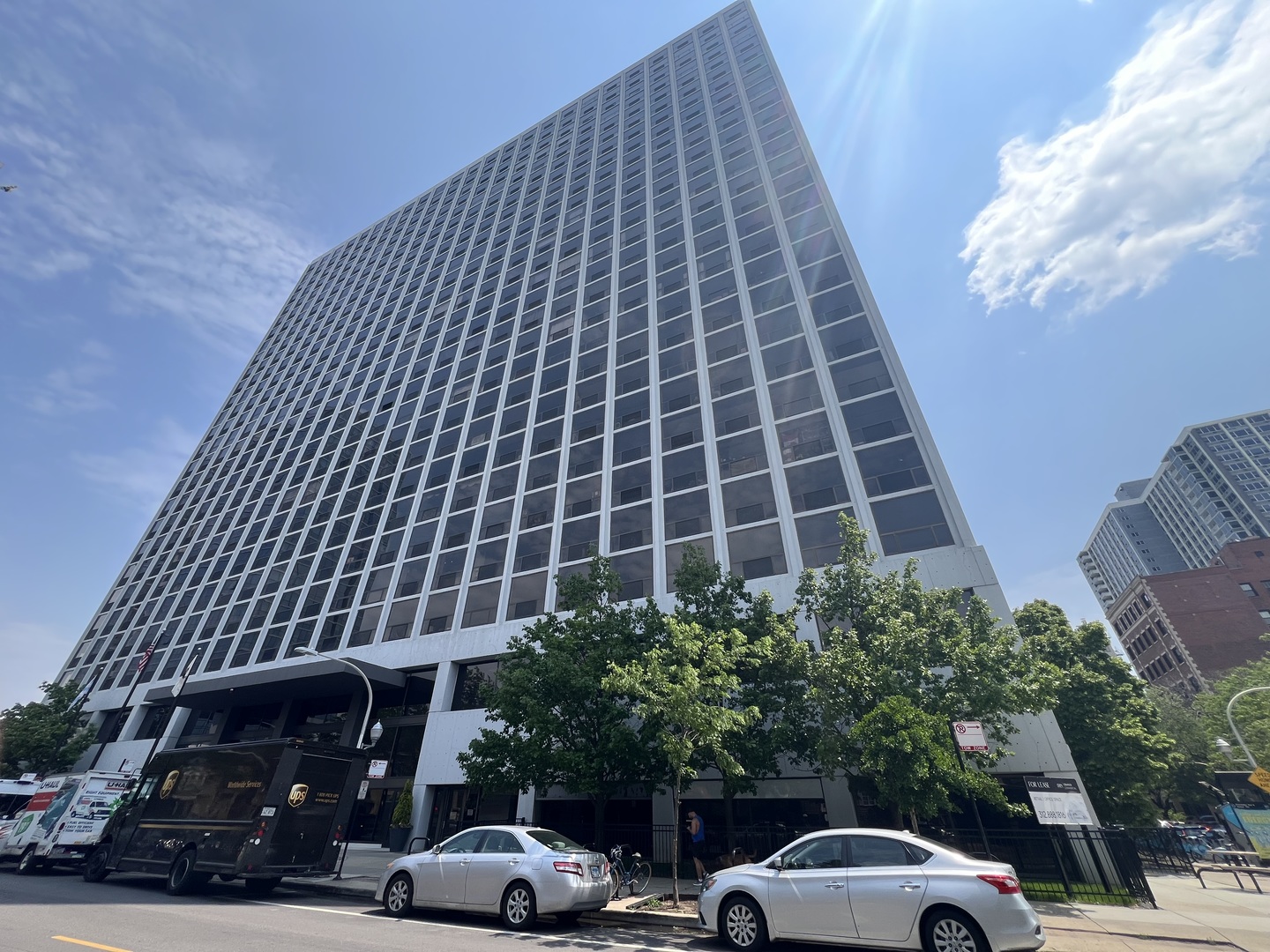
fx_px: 477
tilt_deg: +32.9
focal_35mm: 13
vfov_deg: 89.9
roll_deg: -0.4
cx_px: 635
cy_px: 476
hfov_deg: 106.2
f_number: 1.8
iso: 32
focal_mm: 1.57
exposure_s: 1/853
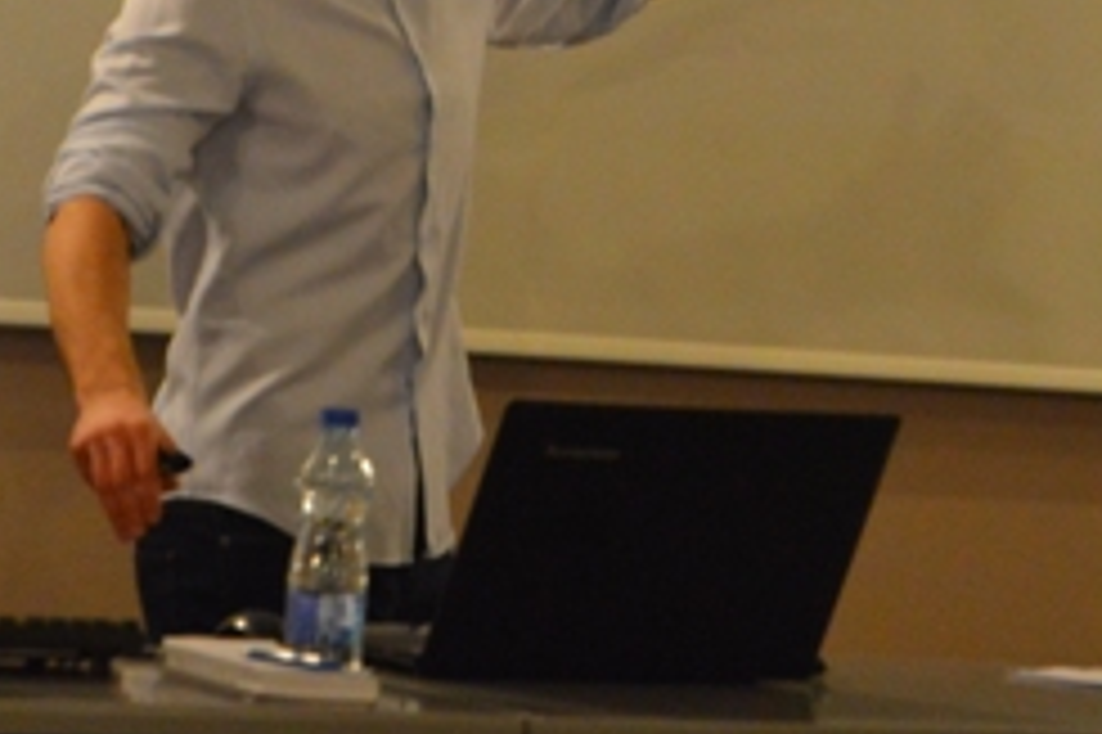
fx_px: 8382
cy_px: -90
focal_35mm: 274
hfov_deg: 7.5
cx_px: 571
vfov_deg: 5.0
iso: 3200
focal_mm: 70
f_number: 4.5
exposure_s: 1/125
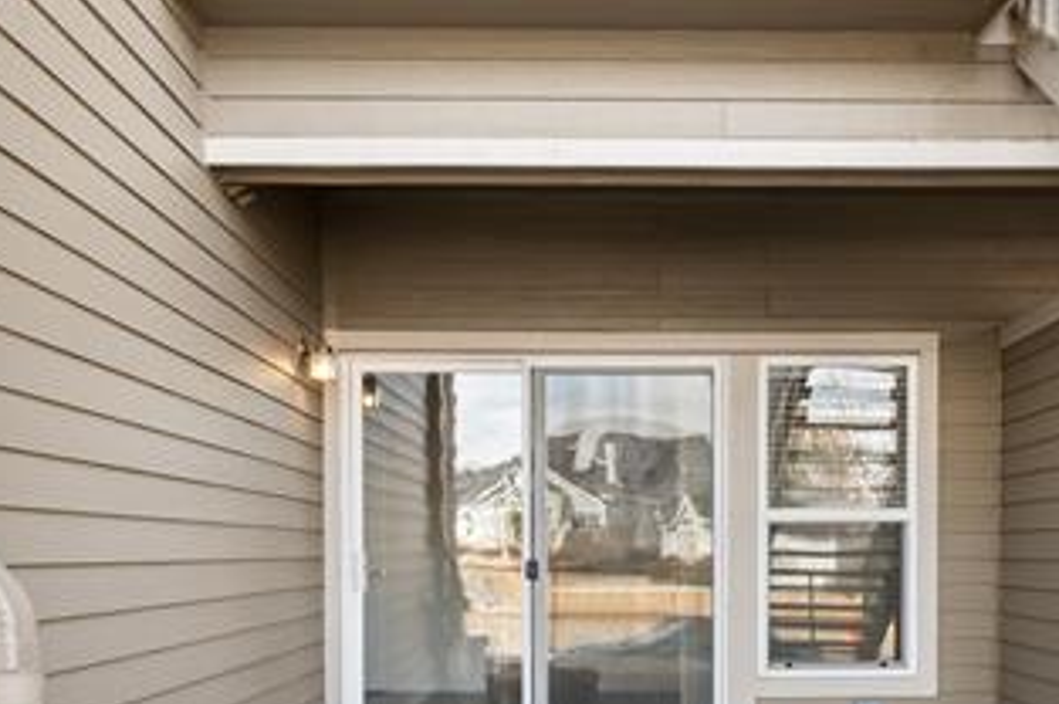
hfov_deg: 45.3
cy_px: 555
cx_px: 629
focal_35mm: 43
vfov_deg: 30.4
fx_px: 1264
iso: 400
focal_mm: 21
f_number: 9
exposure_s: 1/20
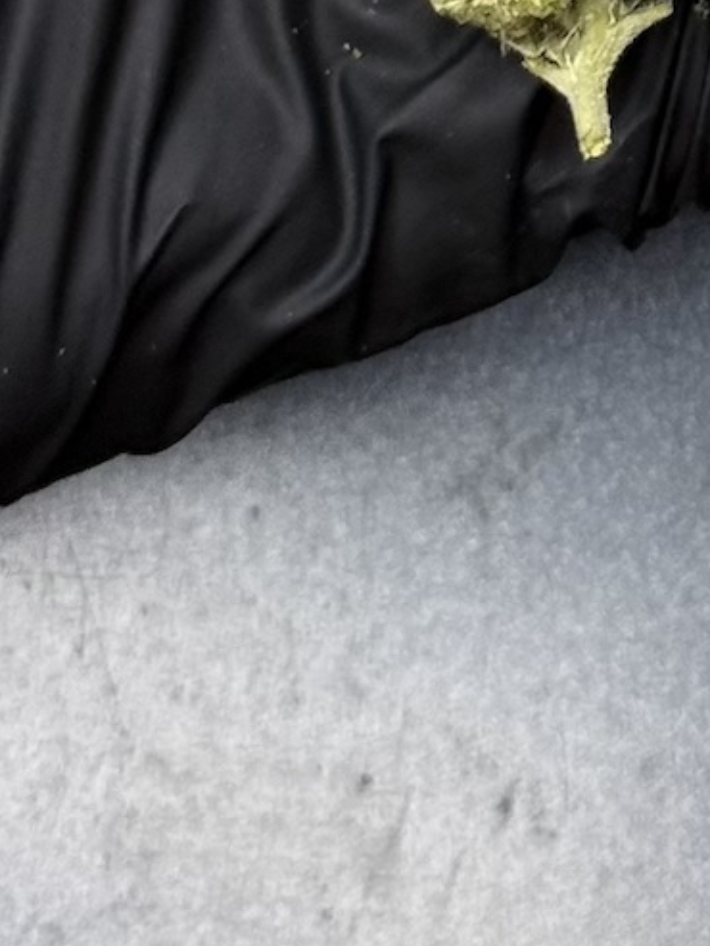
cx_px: 1109
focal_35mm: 187
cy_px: -503
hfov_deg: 7.8
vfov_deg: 10.2
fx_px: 5112
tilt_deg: -81.3
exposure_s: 1/50
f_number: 1.78
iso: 125
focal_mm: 6.76
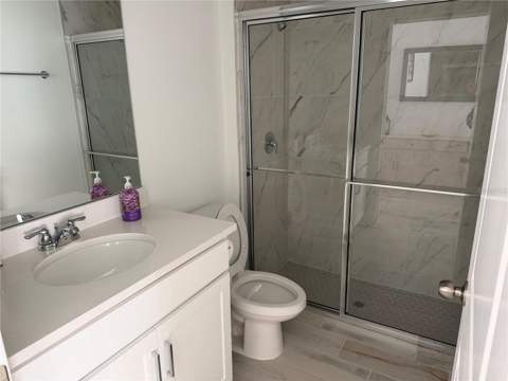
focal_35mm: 24
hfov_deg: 71.6
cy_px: 190
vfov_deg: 56.8
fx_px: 352
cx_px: 254
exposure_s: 1/71
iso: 200
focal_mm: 6.76
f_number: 1.78
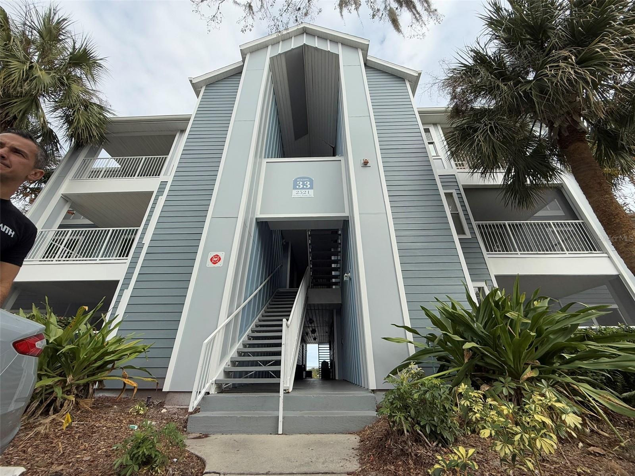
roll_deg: +0.0
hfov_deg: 102.1
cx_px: 318
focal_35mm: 14
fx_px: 257
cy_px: 238
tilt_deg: +28.6
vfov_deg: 85.7
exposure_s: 1/1145
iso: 50
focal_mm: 2.22
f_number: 2.2
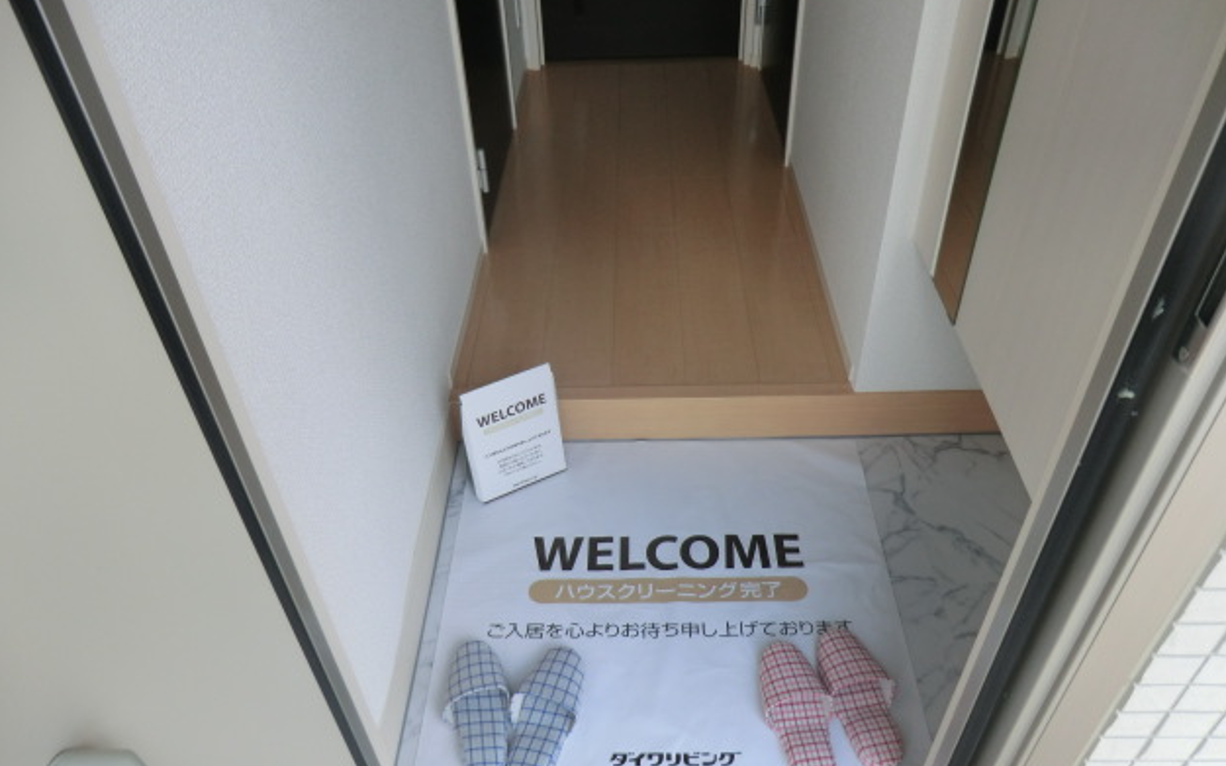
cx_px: 605
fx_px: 869
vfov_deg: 47.4
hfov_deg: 70.4
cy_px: 441
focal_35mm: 26
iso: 80
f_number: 3.2
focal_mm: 4.3
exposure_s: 1/160
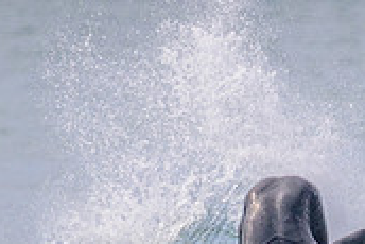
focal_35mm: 2693
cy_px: 292
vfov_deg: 0.5
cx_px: 405
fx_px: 27326
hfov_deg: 0.8
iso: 1250
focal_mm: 800
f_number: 11
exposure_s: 1/2000
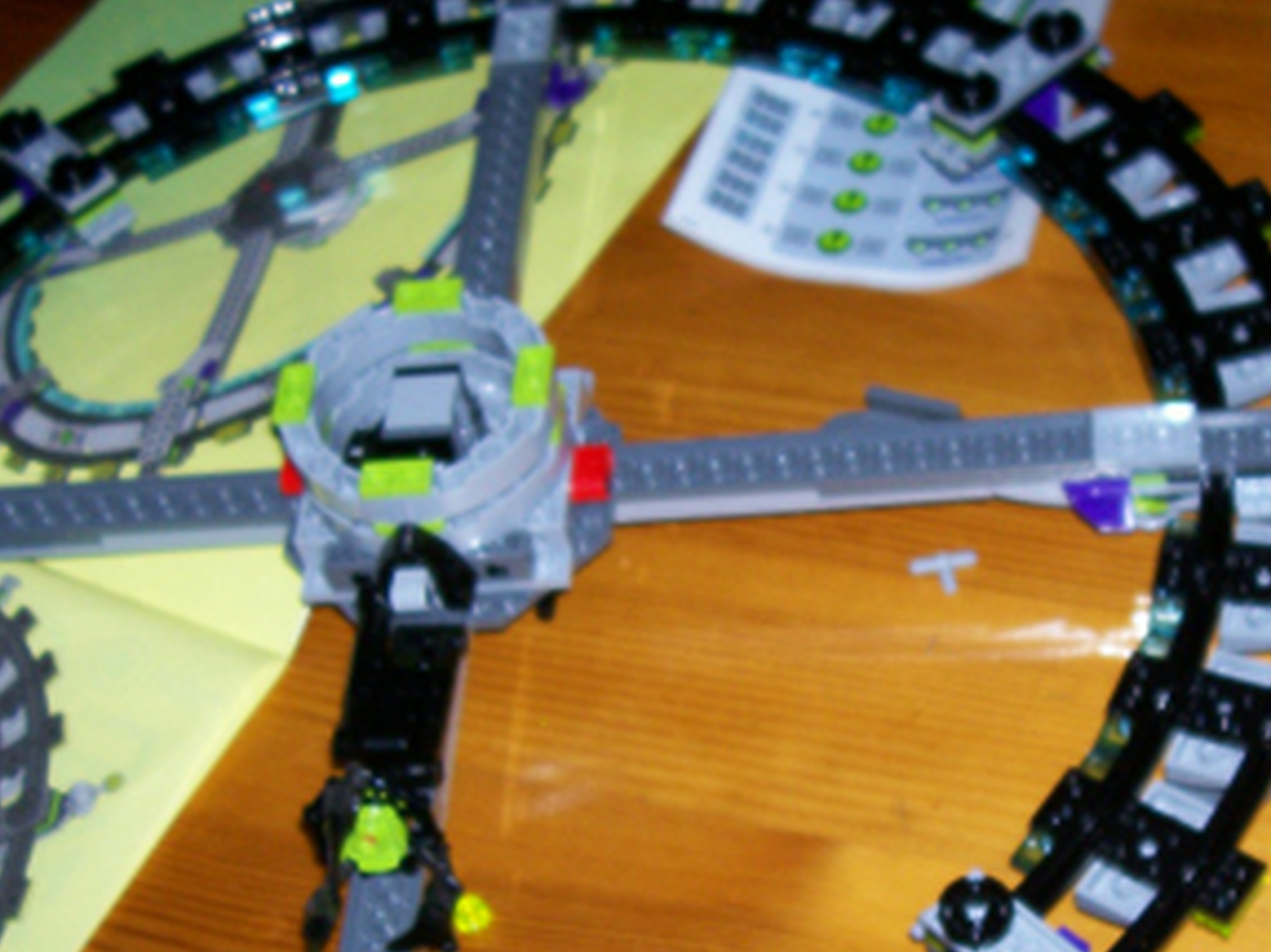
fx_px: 2606
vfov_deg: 20.7
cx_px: 868
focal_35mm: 71
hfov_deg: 27.2
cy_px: 602
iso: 80
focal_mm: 5.6
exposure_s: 1/64
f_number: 2.7
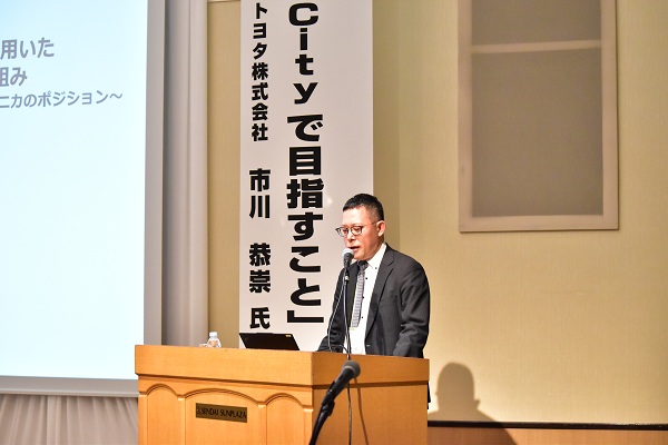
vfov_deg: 16.6
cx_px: 334
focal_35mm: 82
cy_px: 222
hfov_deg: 24.6
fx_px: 1531
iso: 4000
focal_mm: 55
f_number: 4.5
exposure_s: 1/125
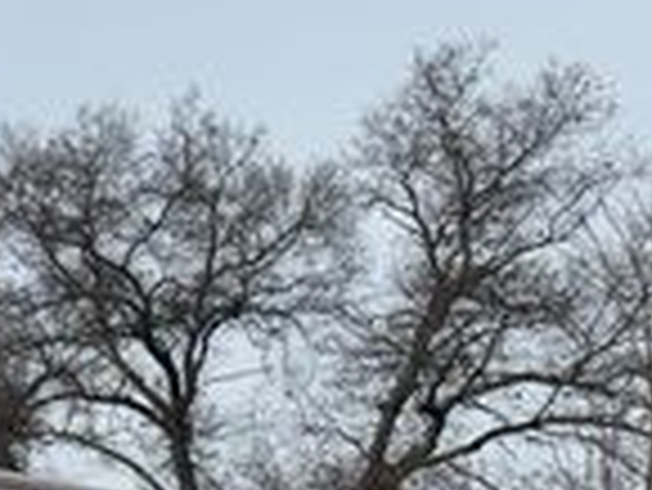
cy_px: 710
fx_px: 1998
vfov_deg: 13.3
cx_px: -495
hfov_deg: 15.9
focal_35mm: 106
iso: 80
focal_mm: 6.76
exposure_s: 1/4405
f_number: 1.78
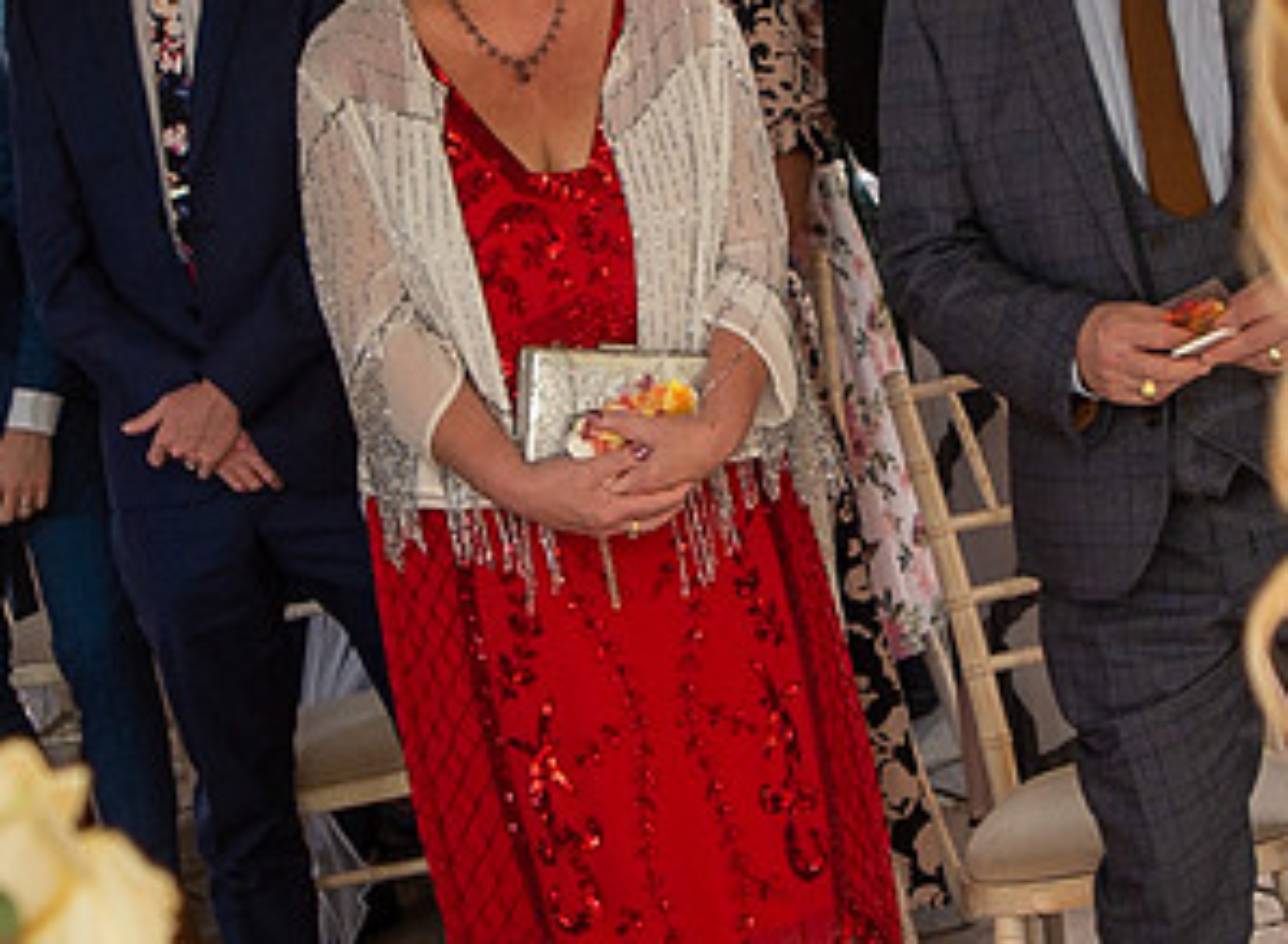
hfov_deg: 15.0
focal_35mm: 133
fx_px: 4907
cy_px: 275
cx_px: 683
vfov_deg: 11.0
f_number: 2.8
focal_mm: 24
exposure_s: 1/100
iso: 125
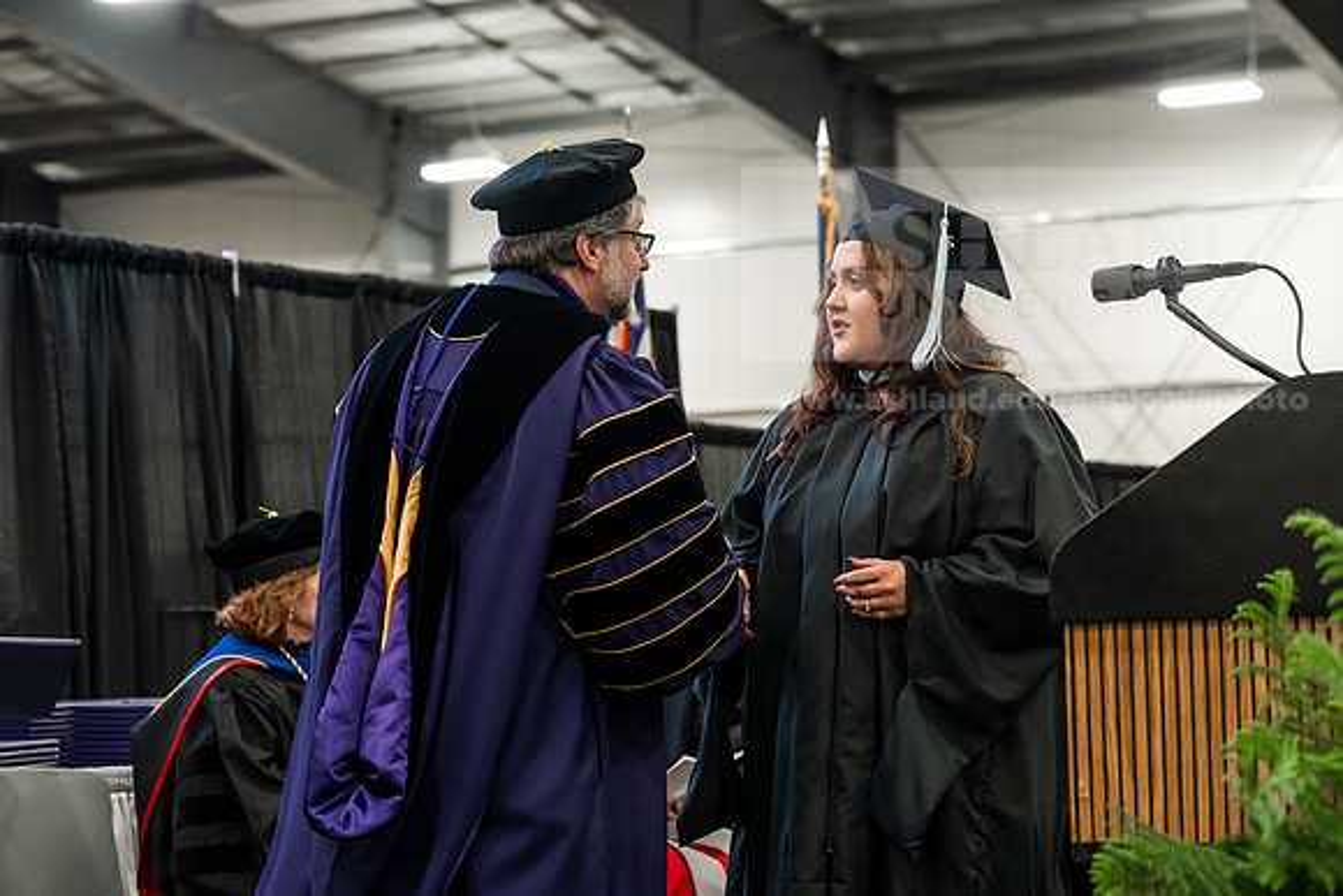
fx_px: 3209
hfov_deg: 23.6
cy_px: 448
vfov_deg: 15.9
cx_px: 672
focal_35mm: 86
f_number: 4.5
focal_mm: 86
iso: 4000
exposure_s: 1/200
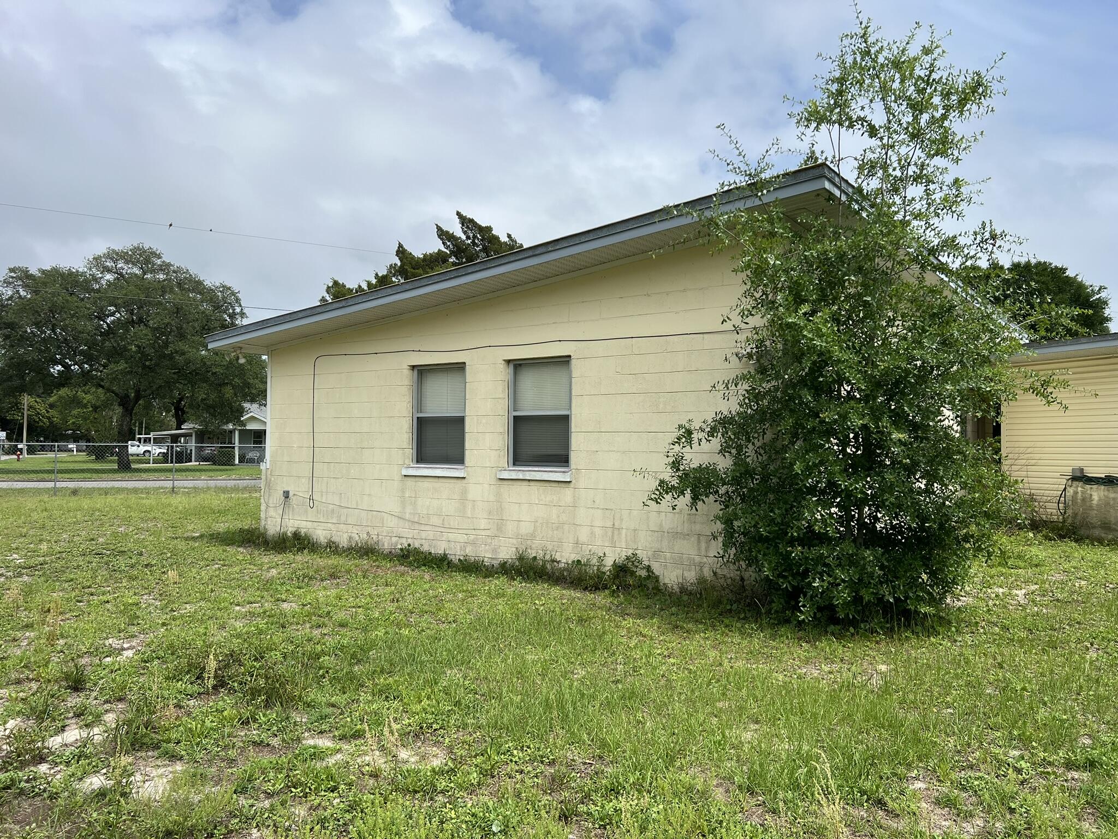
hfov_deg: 67.3
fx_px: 840
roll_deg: +0.8
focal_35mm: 26
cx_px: 559
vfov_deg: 53.1
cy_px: 420
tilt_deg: +1.9
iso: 50
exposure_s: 1/6211
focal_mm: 5.7
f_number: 1.5
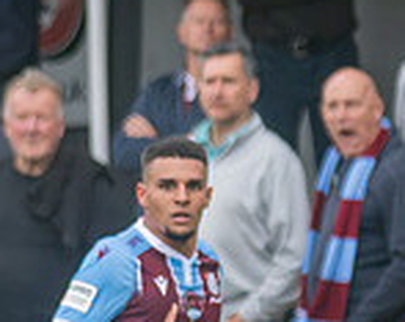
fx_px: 27705
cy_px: 566
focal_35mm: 2316
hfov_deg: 0.8
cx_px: -296
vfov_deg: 0.7
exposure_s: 1/1250
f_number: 2.8
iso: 320
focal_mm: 195
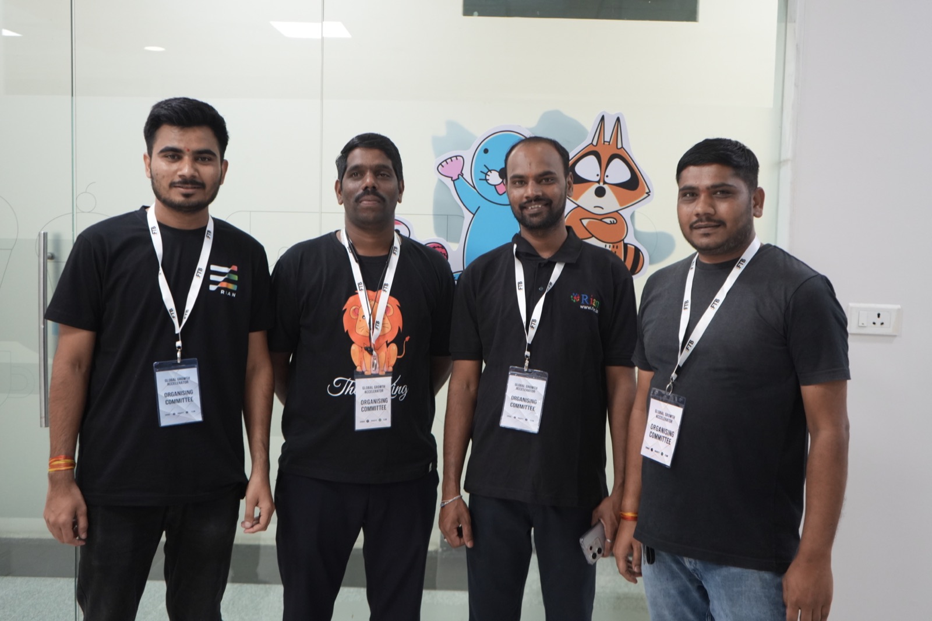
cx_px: 466
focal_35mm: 38
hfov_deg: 50.7
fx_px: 984
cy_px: 310
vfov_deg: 35.0
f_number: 4
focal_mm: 38
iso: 2500
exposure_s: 1/125
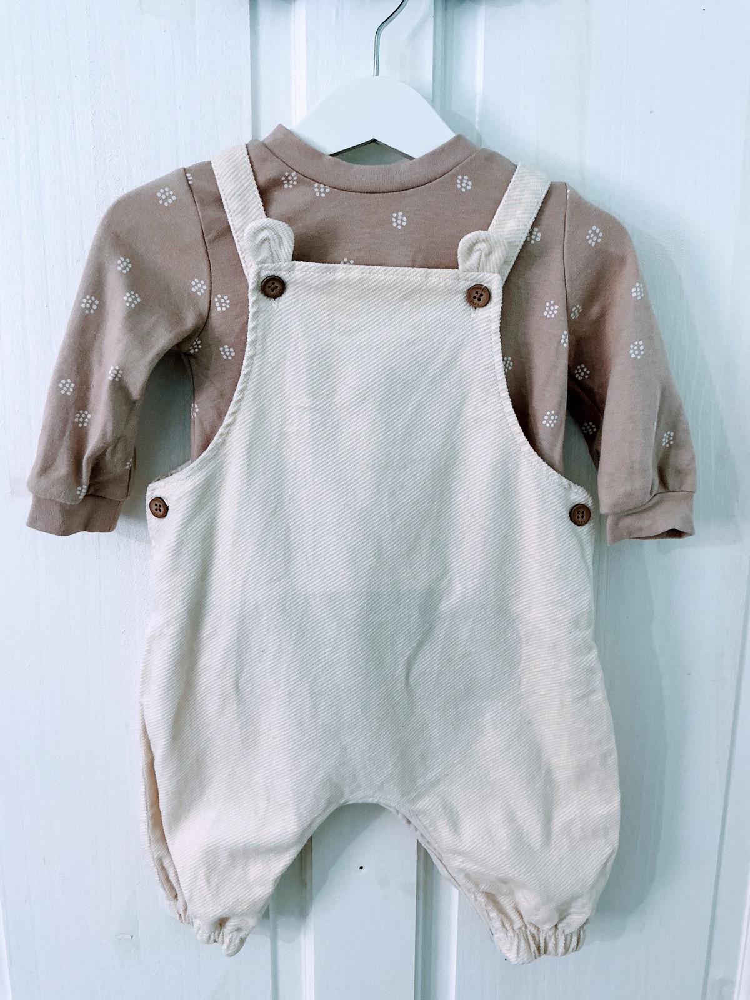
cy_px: 500
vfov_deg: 61.7
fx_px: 838
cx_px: 375
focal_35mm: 29
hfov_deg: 48.2
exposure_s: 1/50
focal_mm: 3
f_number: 1.8
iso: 80
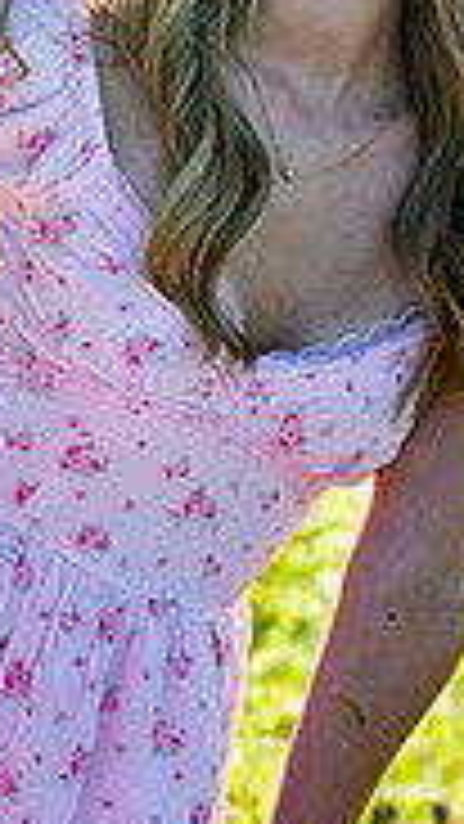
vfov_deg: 8.0
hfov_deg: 4.5
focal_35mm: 270
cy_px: 320
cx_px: 185
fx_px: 5903
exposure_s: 1/500
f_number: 4
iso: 160
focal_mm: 105
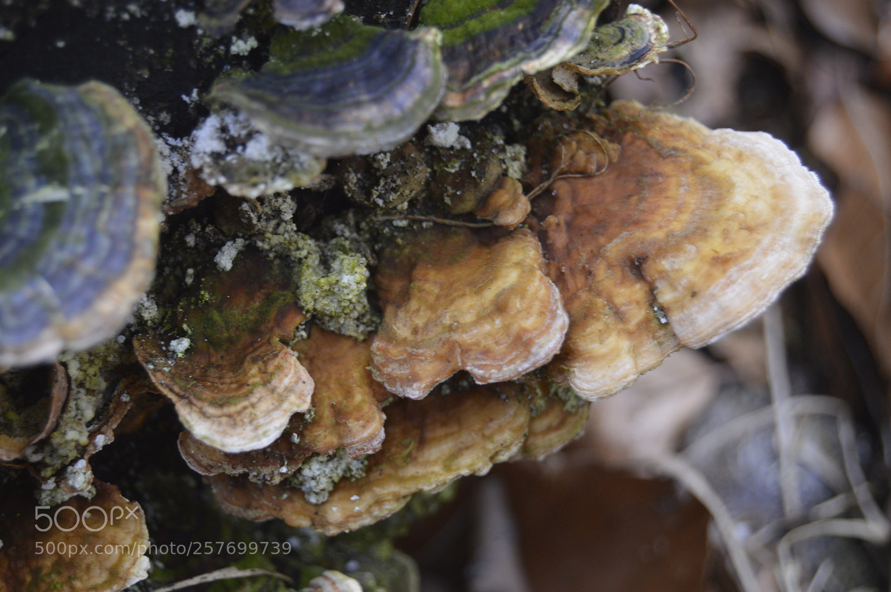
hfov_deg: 24.6
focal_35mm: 82
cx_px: 446
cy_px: 296
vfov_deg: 16.5
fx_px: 2040
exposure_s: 1/60
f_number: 5.6
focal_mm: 55
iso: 640
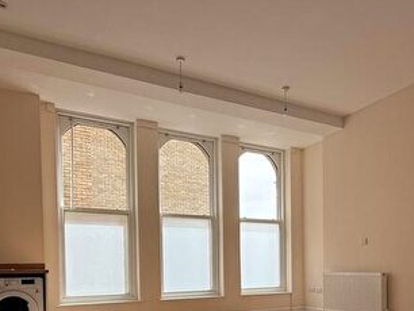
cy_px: 279
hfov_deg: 56.2
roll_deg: +0.6
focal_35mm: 32
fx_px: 383
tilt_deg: -1.5
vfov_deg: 40.9
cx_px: 254
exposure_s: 1/374
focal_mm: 2.22
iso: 64
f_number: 2.2
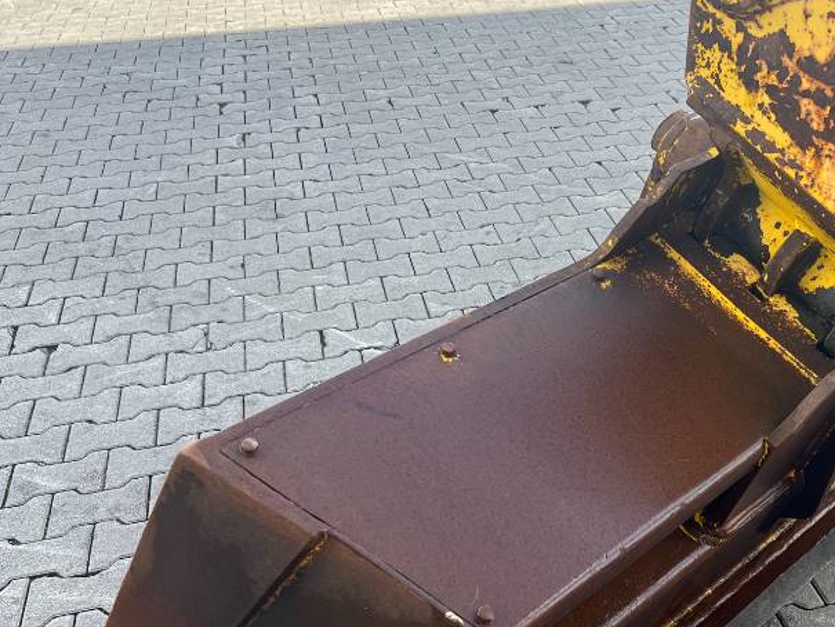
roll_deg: -0.7
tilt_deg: -30.2
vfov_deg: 32.8
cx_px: 650
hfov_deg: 41.4
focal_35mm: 44
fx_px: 1062
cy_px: 363
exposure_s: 1/670
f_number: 1.5
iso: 50
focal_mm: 5.7
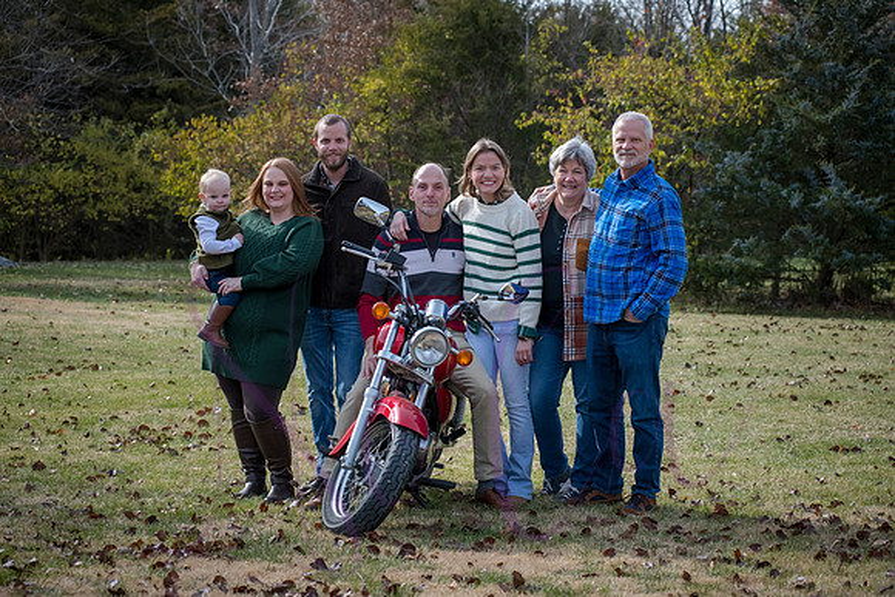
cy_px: 298
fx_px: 1989
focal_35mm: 80
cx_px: 448
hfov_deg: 25.4
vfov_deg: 17.1
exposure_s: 1/1000
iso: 400
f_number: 5.6
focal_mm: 80
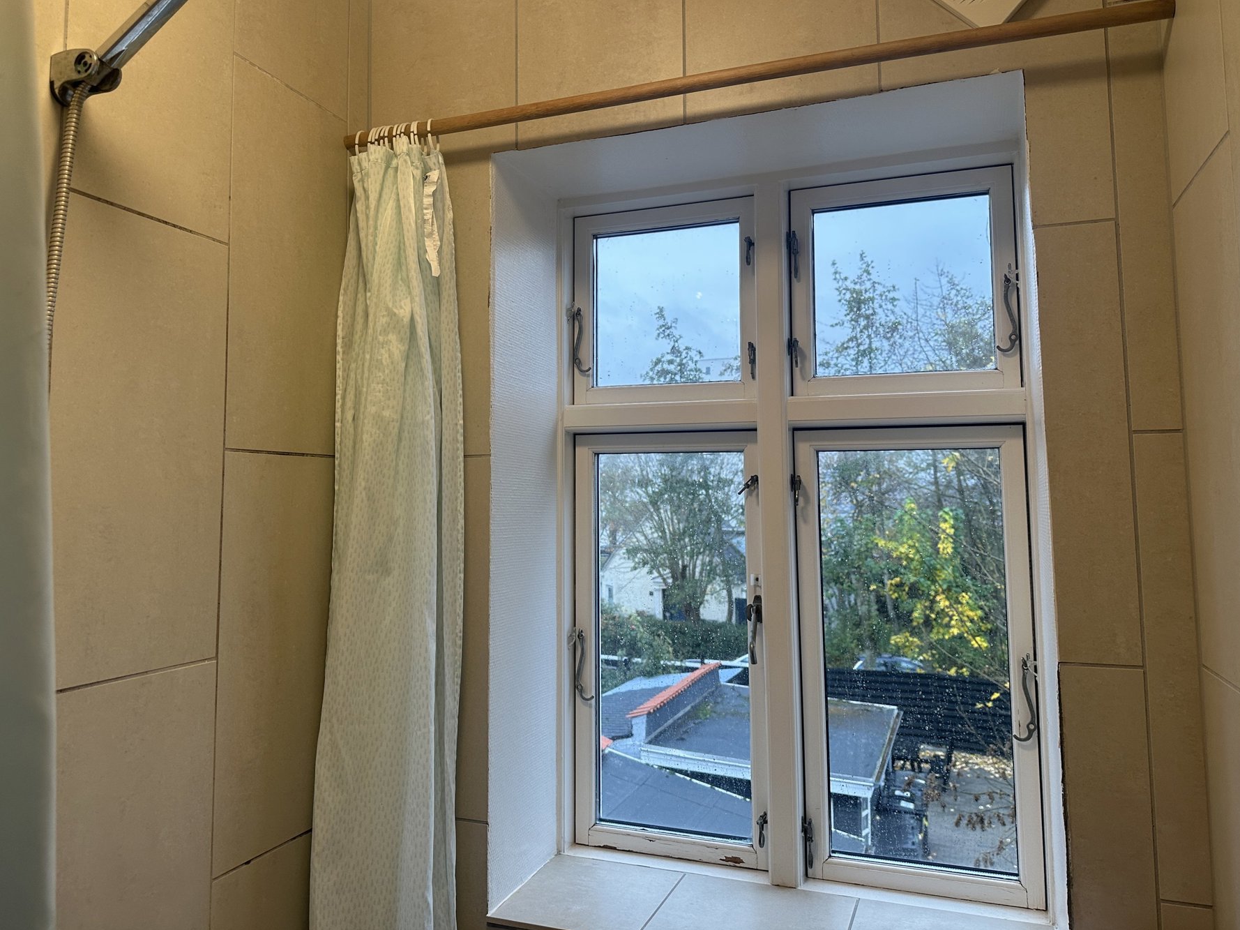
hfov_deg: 65.1
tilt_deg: +5.7
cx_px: 552
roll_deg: +0.1
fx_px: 967
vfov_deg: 51.2
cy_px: 411
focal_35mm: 27
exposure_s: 1/100
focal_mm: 6.86
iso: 100
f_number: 1.78
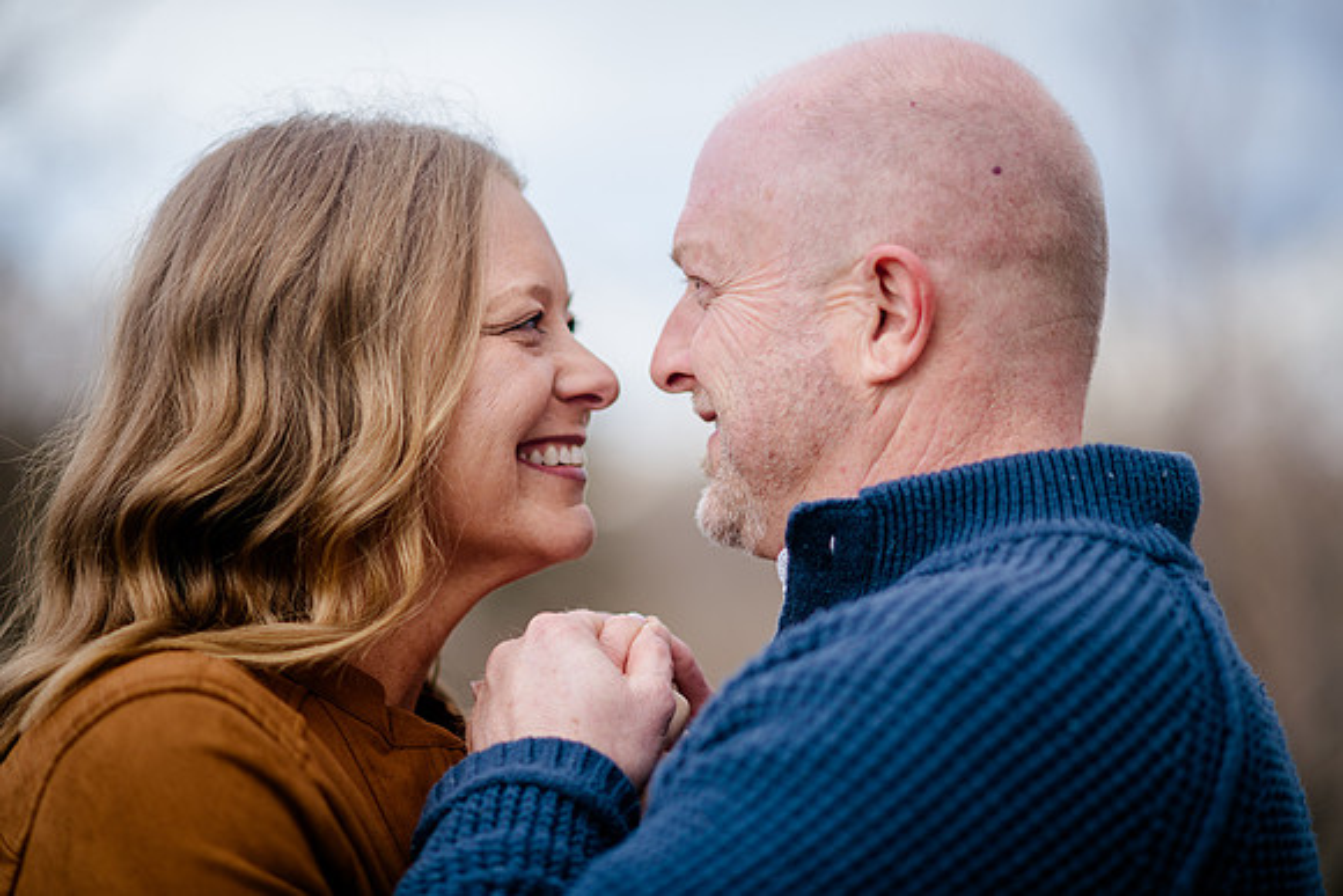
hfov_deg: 19.5
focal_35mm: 105
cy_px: 448
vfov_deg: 13.0
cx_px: 672
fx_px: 3918
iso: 200
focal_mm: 105
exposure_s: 1/1250
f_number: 2
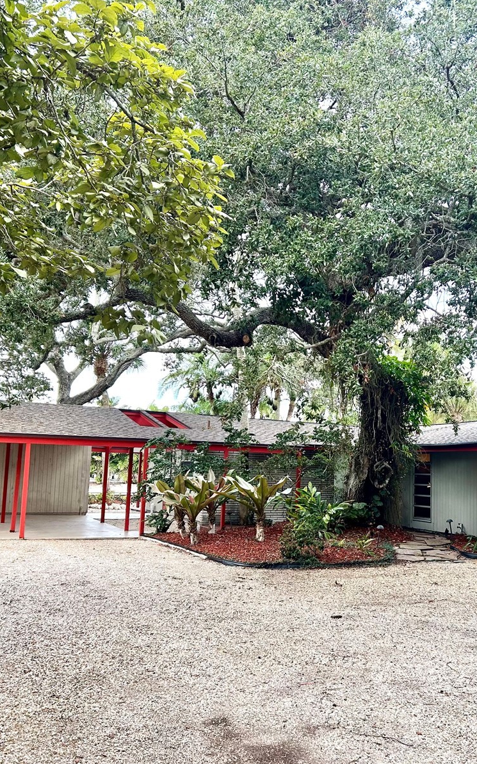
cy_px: 383
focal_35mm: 37
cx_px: 335
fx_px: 770
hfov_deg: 34.0
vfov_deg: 52.7
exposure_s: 1/221
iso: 40
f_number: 1.5
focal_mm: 5.7
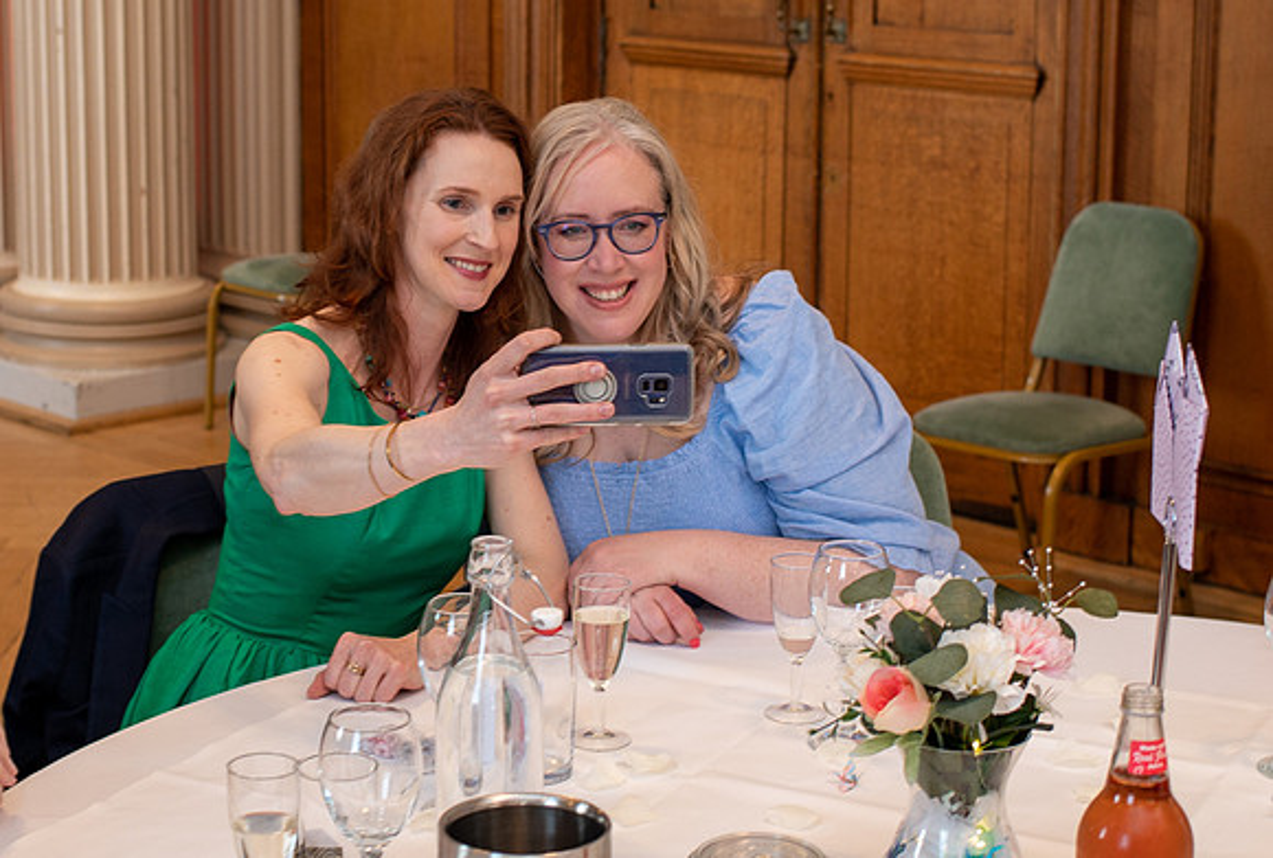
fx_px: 2589
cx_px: 541
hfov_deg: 27.6
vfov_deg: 18.8
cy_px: 292
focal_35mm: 73
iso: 200
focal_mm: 35
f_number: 3.5
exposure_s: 1/80
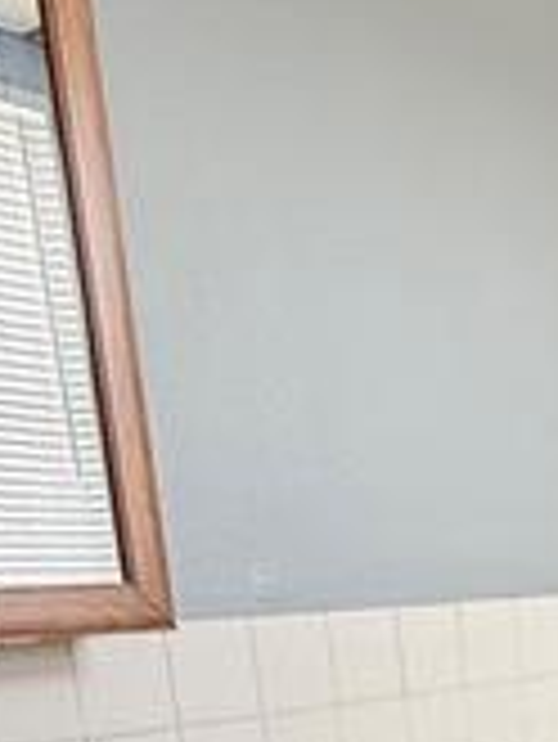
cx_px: 688
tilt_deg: -16.4
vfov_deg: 25.3
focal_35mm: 65
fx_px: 1395
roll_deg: +1.9
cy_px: 989
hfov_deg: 20.9
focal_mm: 2.22
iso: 125
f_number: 2.2
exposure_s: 1/99
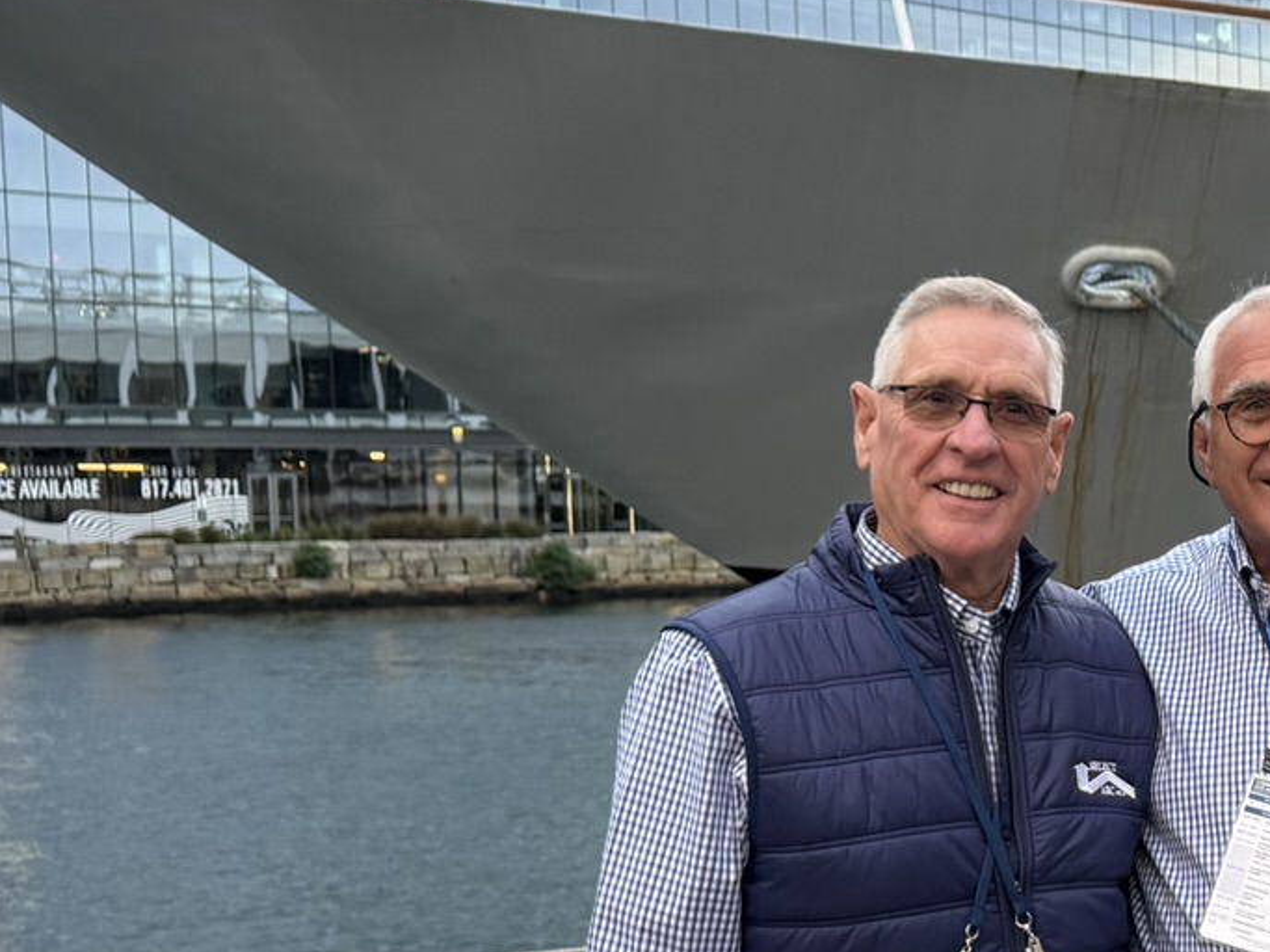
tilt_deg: -4.8
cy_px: 733
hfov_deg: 25.3
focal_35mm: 72
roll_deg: +0.1
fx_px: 2641
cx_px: 1367
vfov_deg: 20.3
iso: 200
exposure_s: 1/171
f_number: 1.78
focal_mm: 6.76
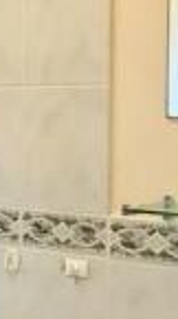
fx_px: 1038
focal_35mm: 123
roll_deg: +1.1
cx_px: -340
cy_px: 192
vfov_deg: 17.4
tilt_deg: -5.9
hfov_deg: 8.4
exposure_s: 1/33
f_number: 1.8
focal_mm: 3.99
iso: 40
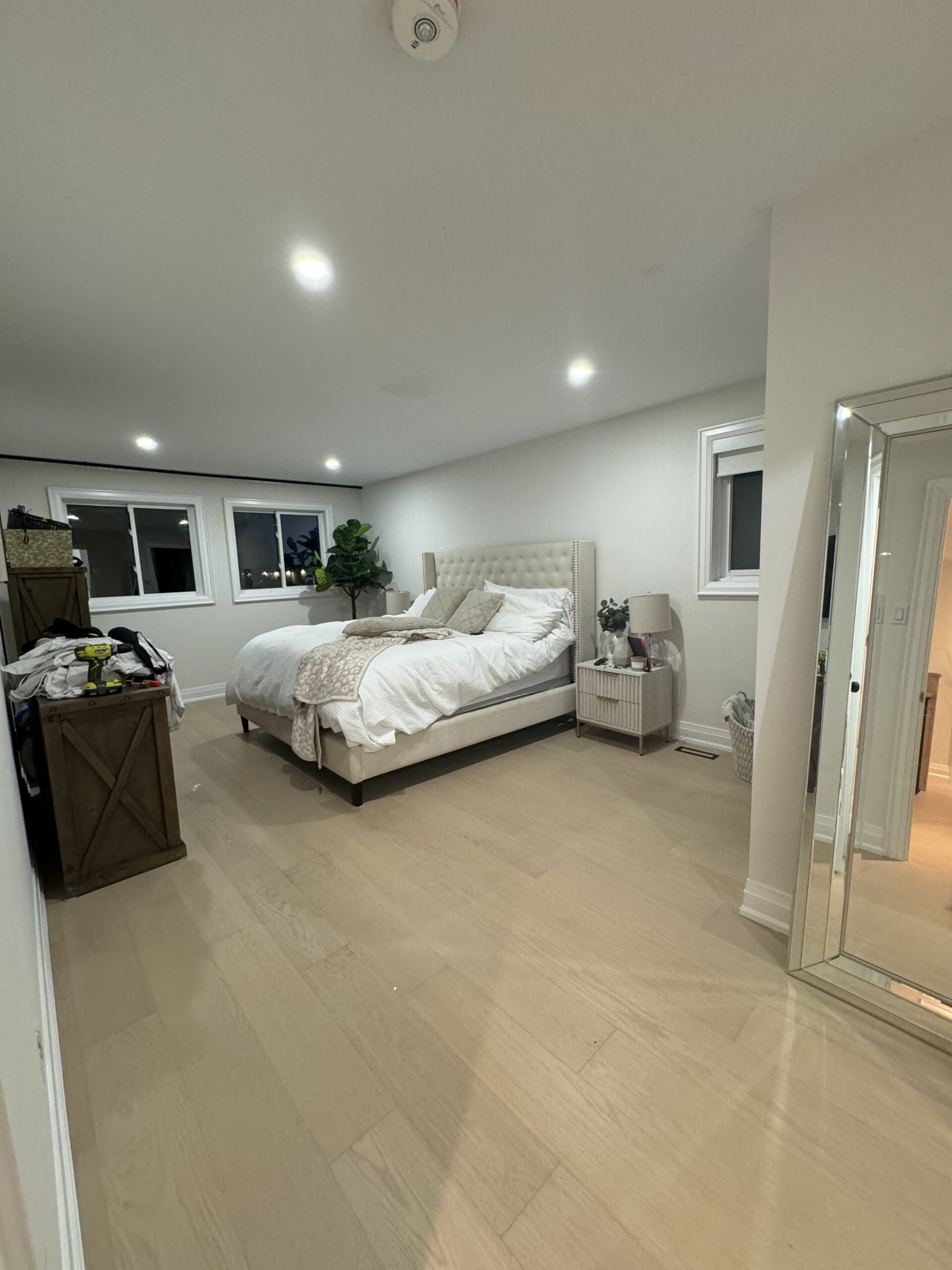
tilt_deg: -7.1
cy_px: 635
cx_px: 476
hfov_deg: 85.7
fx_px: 513
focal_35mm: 14
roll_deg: +2.4
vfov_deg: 102.1
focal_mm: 2.22
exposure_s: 1/60
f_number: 2.2
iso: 320
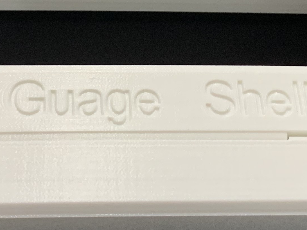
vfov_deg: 14.9
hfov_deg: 20.4
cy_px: -40
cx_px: 114
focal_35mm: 96
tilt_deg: -60.8
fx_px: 851
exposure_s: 1/60
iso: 200
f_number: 1.8
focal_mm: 4.25
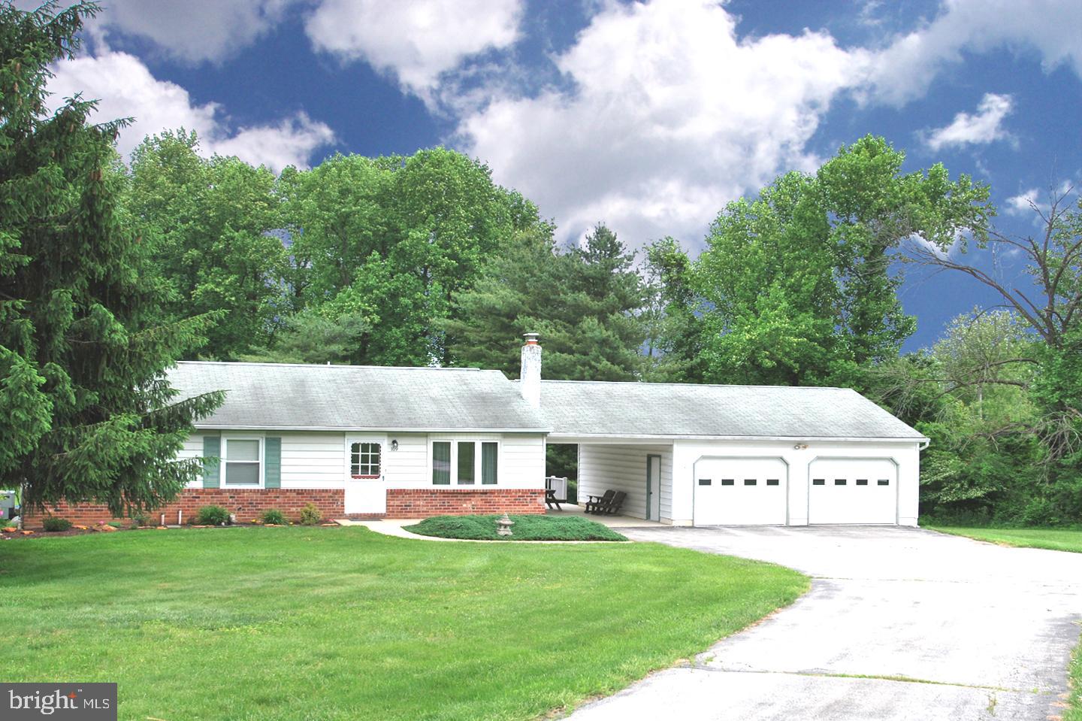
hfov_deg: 53.1
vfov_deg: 36.8
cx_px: 541
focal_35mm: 36
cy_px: 360
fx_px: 1082
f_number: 8
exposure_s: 1/250
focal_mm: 24
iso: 100
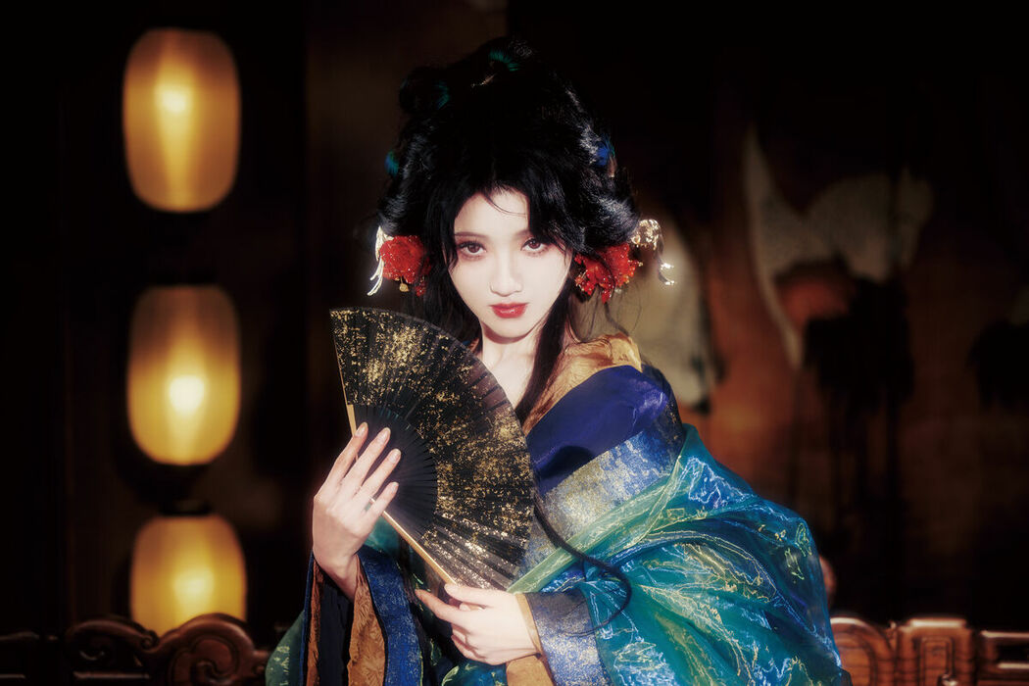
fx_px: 3258
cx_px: 514
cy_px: 343
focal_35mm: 114
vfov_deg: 12.0
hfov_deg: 17.9
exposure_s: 1/100
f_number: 3.2
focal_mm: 115
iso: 250
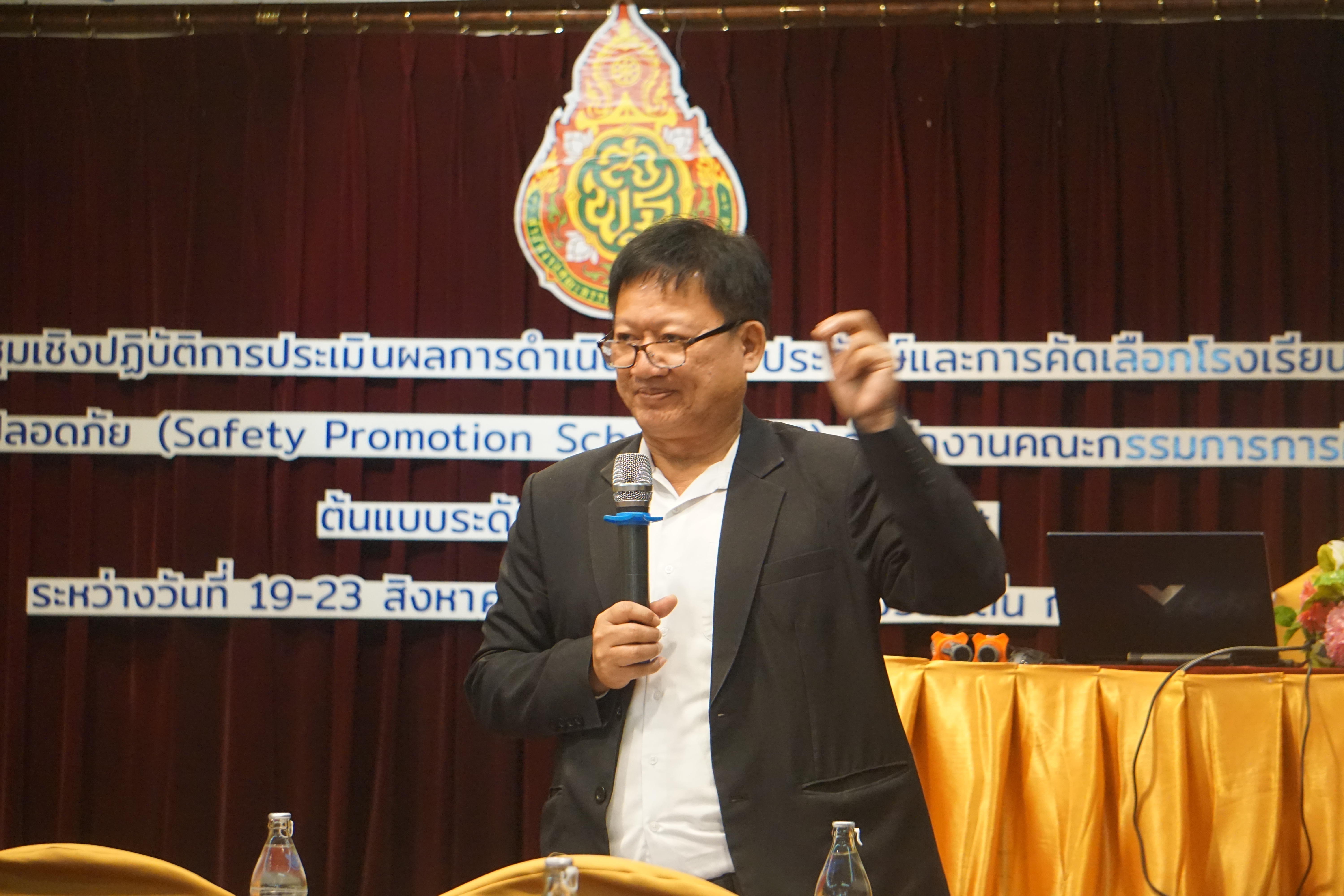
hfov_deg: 15.2
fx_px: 5040
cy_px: 448
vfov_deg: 10.2
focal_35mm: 135
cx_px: 672
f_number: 5
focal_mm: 90
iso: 3200
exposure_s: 1/50
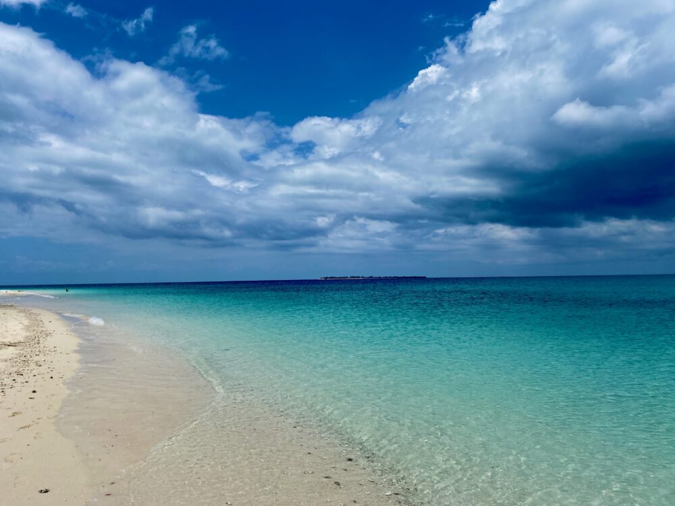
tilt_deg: +3.3
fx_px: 507
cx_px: 338
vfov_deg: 53.1
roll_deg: -0.1
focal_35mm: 26
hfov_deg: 67.3
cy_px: 253
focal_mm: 4.25
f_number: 1.8
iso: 32
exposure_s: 1/9615
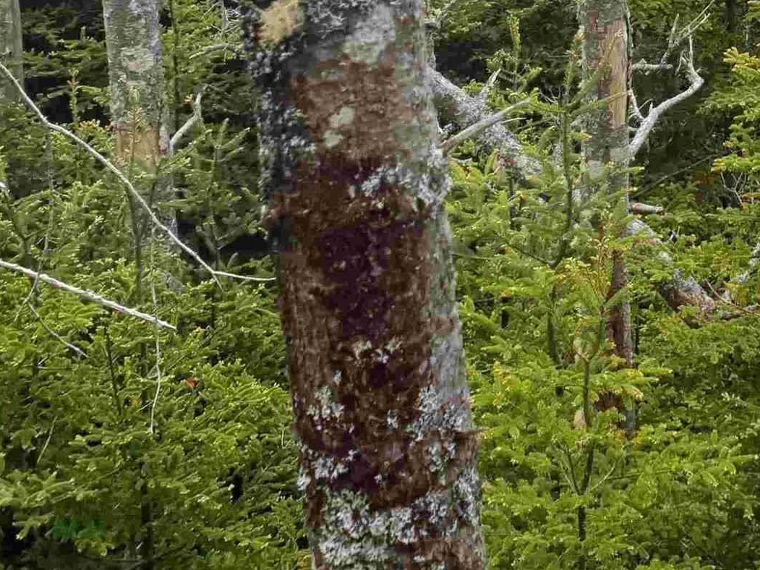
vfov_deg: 17.6
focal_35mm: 76
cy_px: -261
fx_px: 1668
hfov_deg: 24.4
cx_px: 783
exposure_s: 1/1616
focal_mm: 4.3
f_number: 2.4
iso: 50
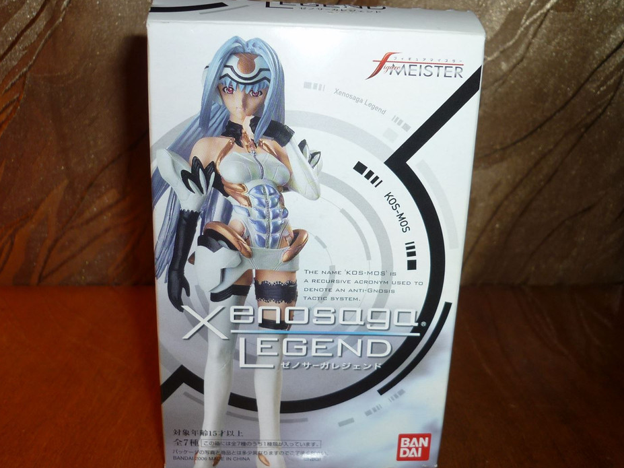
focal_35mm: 38
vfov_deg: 37.7
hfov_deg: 48.9
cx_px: 333
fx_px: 685
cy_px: 241
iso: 100
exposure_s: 1/30
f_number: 2.8
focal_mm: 5.5
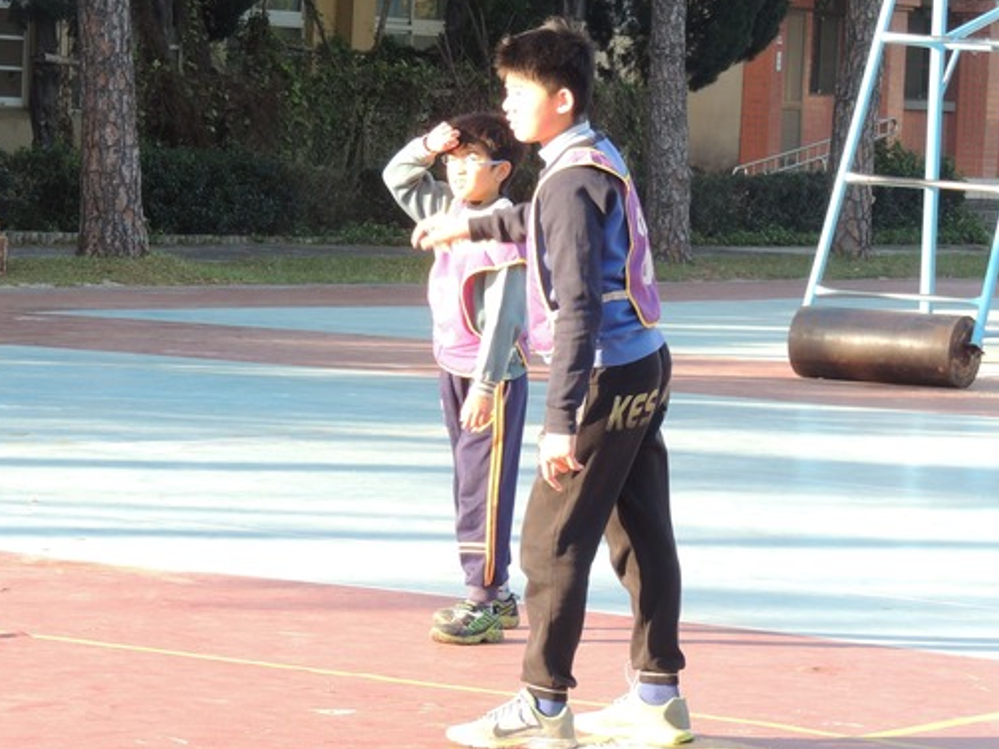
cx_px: 447
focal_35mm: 188
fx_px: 5424
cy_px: 275
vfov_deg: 7.9
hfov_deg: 10.5
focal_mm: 24
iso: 140
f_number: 4.3
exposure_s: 1/125
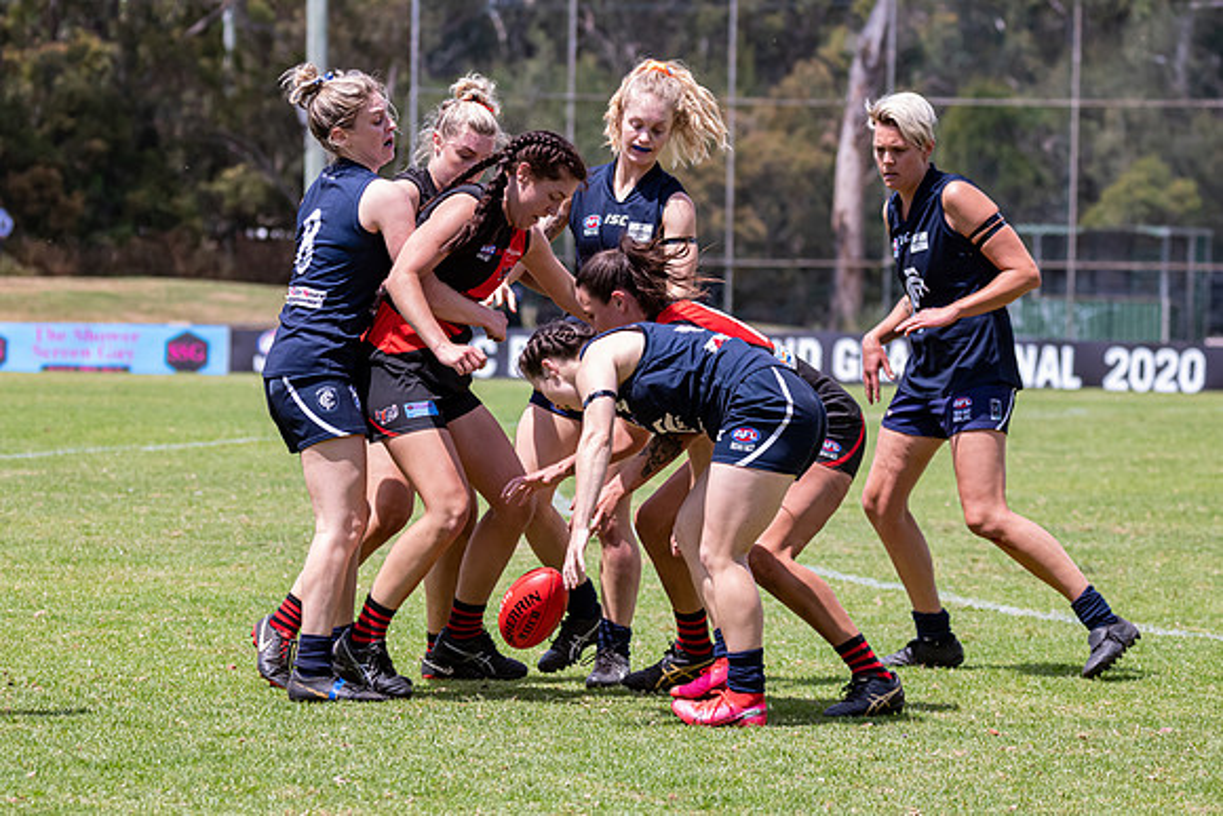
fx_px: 7393
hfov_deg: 9.5
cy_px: 357
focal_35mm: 218
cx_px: 446
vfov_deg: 6.3
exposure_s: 1/2000
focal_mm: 150
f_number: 6.3
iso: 800
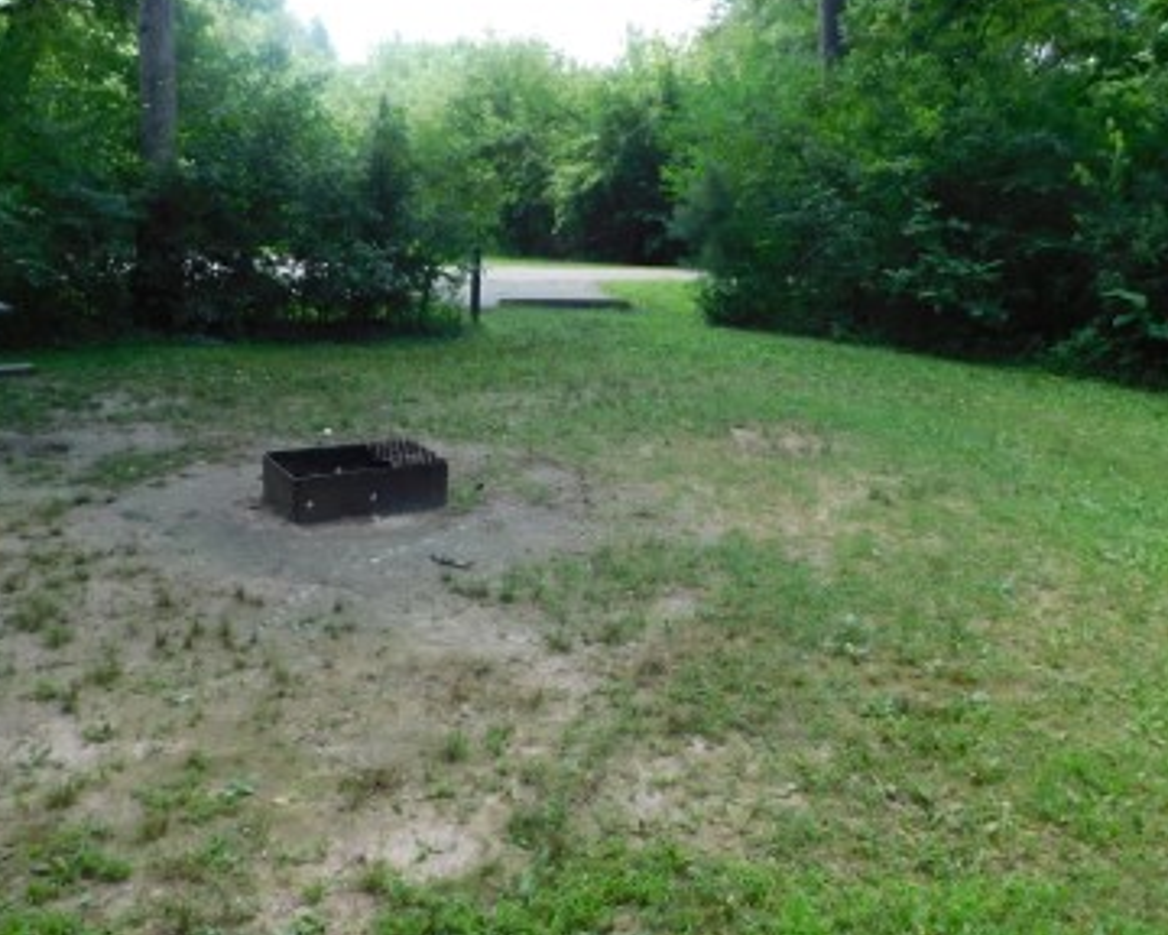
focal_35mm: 32
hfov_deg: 55.6
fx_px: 1106
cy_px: 524
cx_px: 550
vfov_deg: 45.7
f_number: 3
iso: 125
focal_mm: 4
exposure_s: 1/125
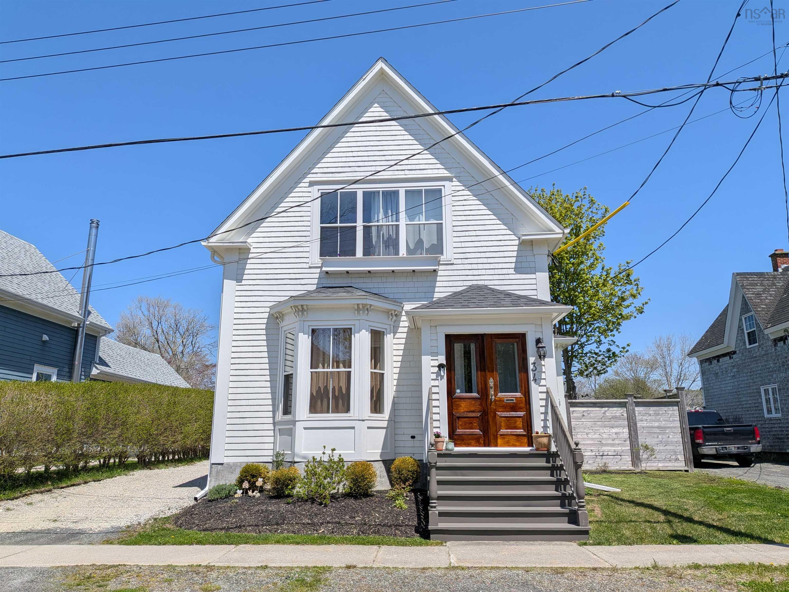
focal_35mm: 24
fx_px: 547
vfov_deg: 56.8
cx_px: 394
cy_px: 296
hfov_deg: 71.6
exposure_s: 1/2193
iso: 30
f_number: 1.7
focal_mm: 4.53
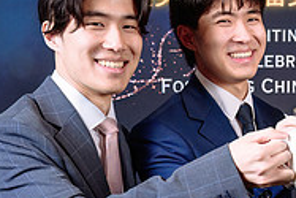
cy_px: 133
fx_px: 897
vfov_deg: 12.6
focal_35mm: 109
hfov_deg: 17.9
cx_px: 350
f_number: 5
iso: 500
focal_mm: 33.5
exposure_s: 1/125
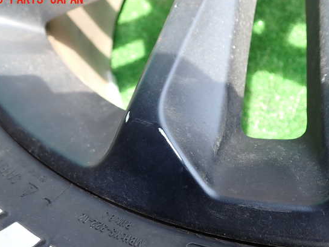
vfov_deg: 43.0
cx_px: 155
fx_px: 314
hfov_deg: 55.3
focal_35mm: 33
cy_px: 128
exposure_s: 1/125
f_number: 2.3
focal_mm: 5.4
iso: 100
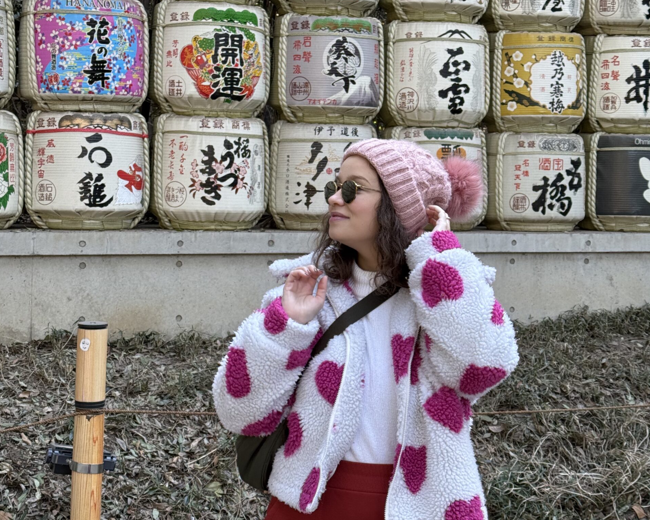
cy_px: 205
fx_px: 1212
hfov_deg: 30.0
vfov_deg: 24.2
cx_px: 326
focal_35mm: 63
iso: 64
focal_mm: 6.76
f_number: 1.78
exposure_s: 1/121
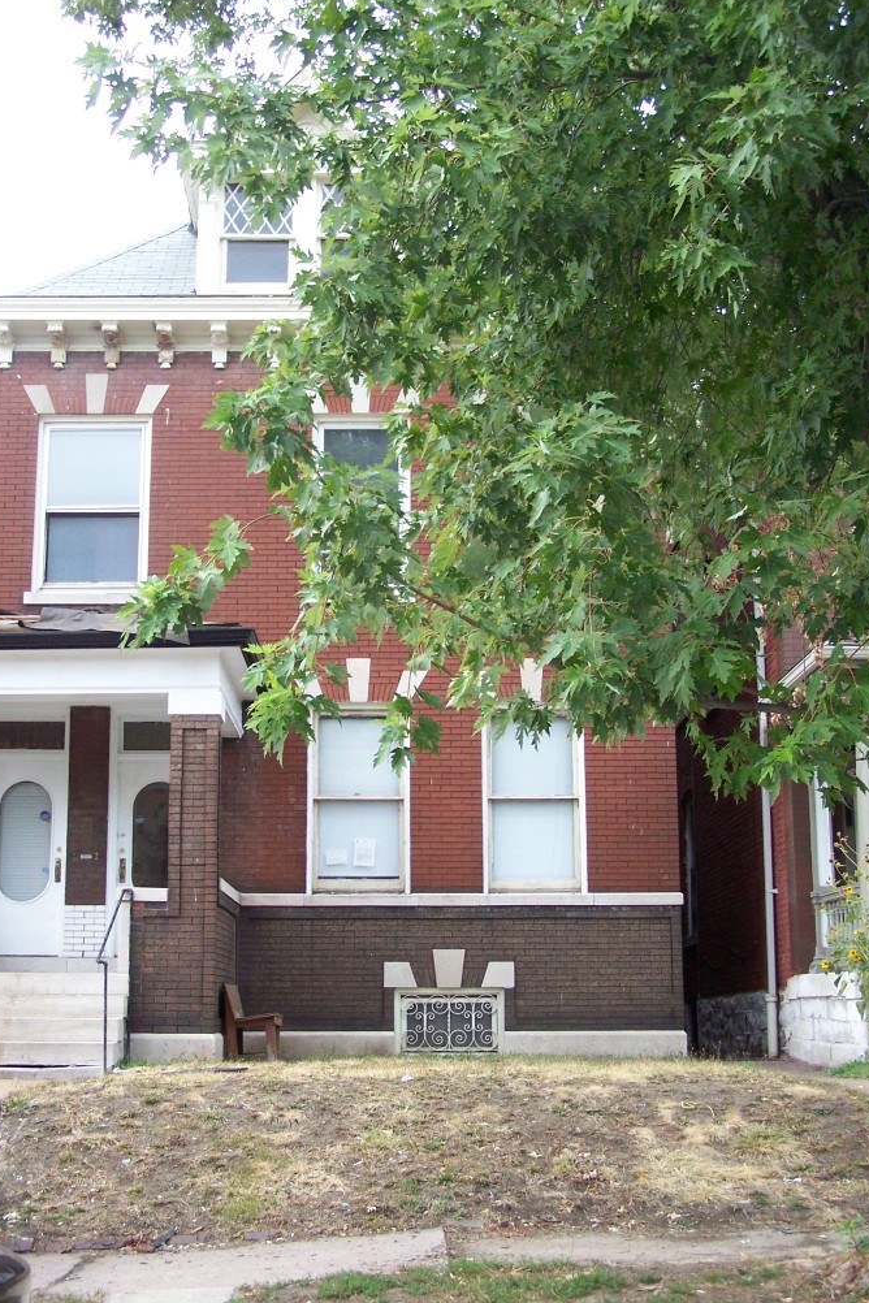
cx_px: 398
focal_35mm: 51
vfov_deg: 38.9
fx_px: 1846
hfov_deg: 26.5
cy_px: 638
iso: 160
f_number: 3
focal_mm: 8
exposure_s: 1/80
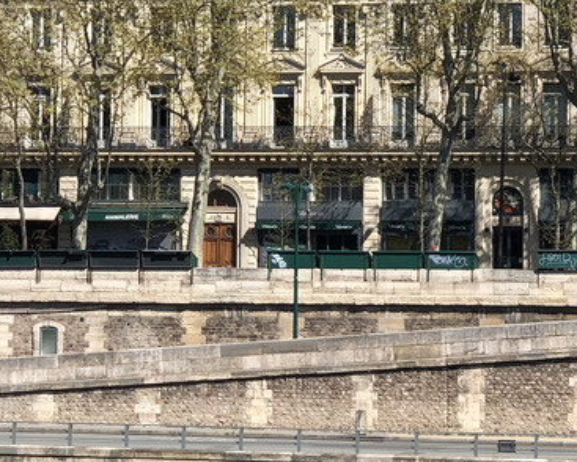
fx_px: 2836
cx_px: 470
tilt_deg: +1.3
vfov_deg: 9.3
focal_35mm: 166
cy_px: 171
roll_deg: +0.4
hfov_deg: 11.6
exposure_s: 1/991
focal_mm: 6
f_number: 2.4
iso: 16
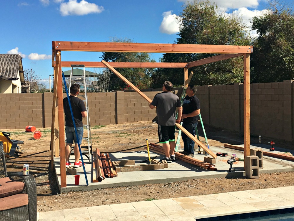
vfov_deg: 48.2
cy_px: 110
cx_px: 147
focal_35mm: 29
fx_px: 246
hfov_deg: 61.7
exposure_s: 1/2331
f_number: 2.2
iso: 25
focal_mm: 4.15
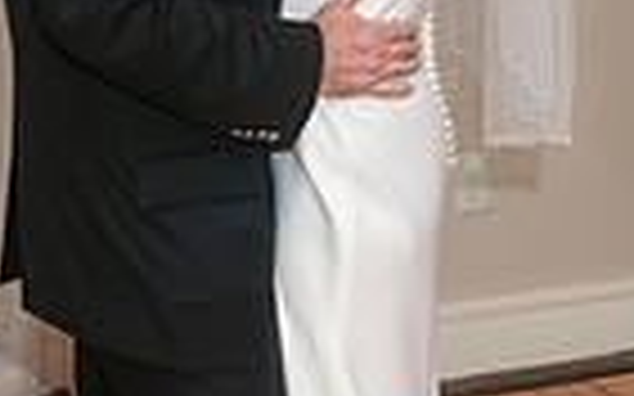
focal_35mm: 117
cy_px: 162
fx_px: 2021
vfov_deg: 11.2
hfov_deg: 17.8
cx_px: 272
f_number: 5.6
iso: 400
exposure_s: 1/60
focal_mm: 24
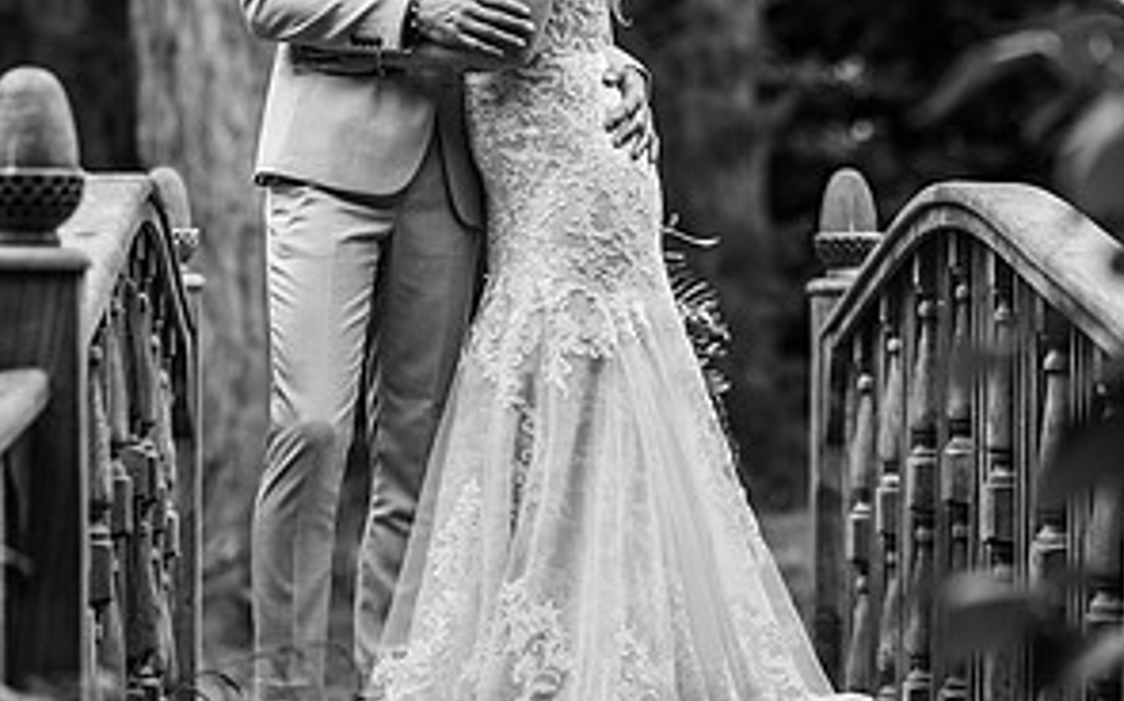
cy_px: 221
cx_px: 562
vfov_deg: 9.9
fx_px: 4041
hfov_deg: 15.8
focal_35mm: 132
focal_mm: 85
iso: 100
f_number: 2.2
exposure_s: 1/1000
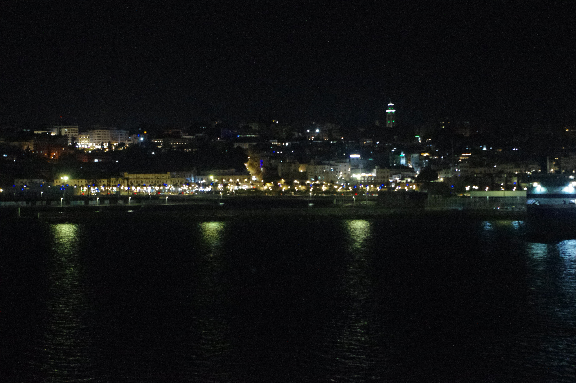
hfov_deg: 24.8
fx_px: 1310
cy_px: 192
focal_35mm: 82
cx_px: 288
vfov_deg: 16.6
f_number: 5.6
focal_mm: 55
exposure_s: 1/60
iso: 12800
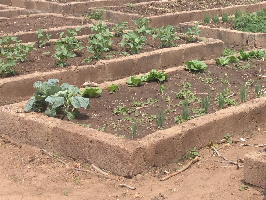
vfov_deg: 16.0
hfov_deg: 21.7
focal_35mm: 89
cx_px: 223
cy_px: -33
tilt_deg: -2.3
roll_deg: -0.6
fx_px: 684
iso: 50
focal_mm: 4.12
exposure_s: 1/985
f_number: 2.4
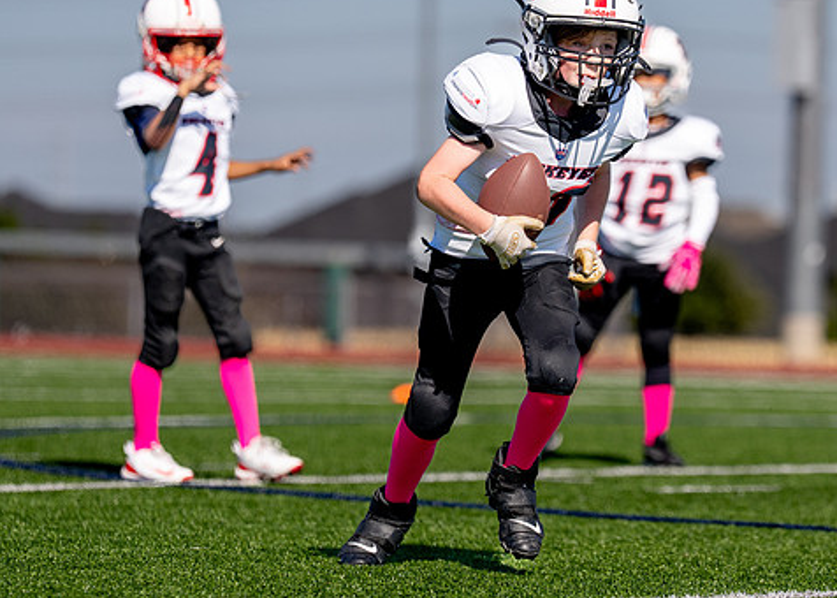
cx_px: 566
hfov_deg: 7.0
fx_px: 6870
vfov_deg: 5.0
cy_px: 306
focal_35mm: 289
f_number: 2.8
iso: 250
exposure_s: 1/6400
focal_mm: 157
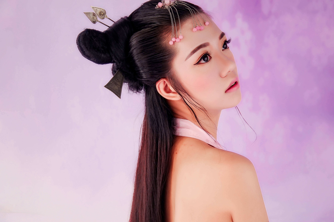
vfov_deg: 20.1
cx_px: 167
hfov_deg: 29.9
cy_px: 111
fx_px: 625
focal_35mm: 68
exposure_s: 1/125
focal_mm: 45
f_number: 5
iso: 160
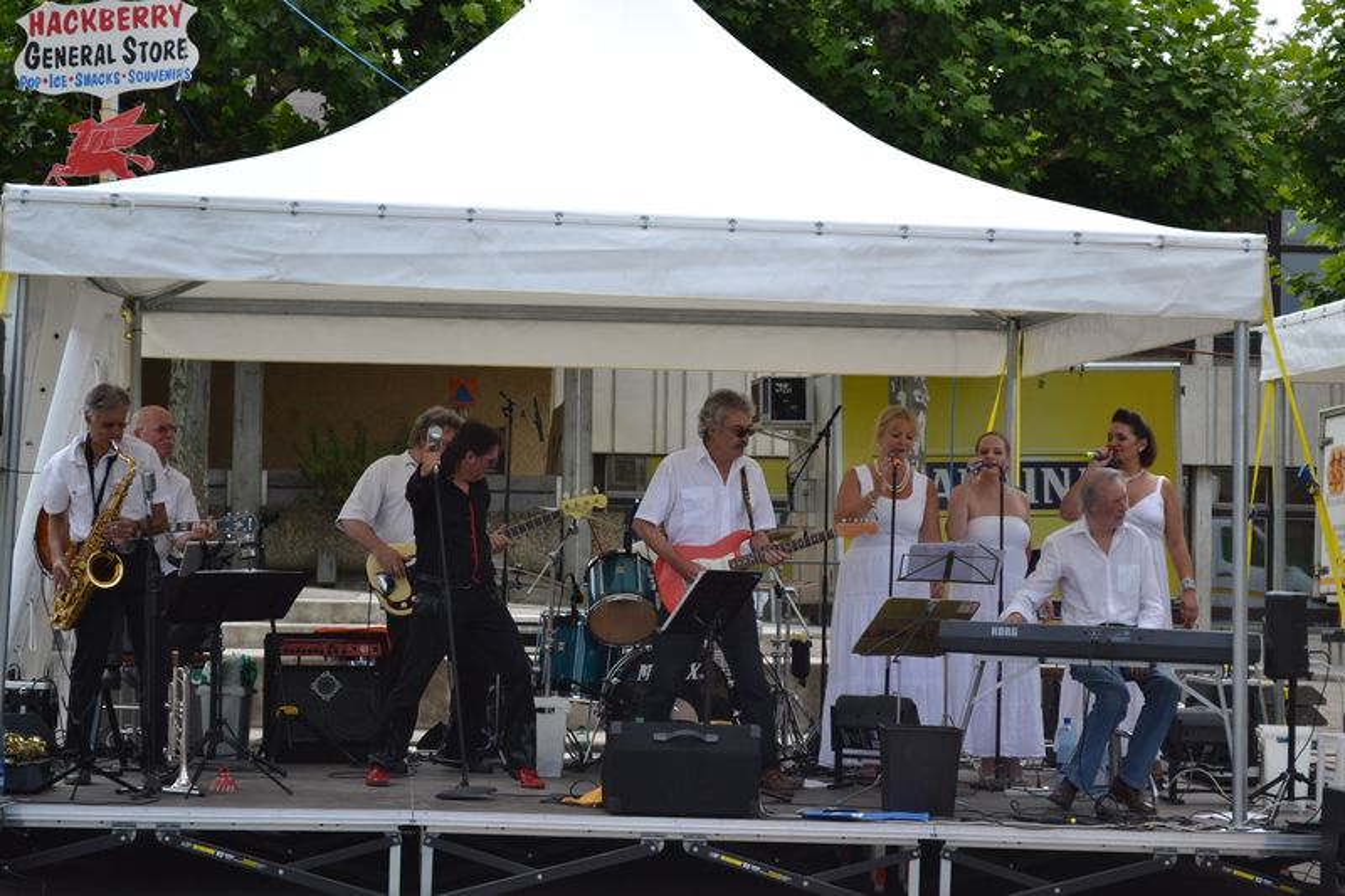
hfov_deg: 24.6
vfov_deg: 16.5
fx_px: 3081
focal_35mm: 82
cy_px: 448
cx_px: 672
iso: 400
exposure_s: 1/1000
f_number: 5.6
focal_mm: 55
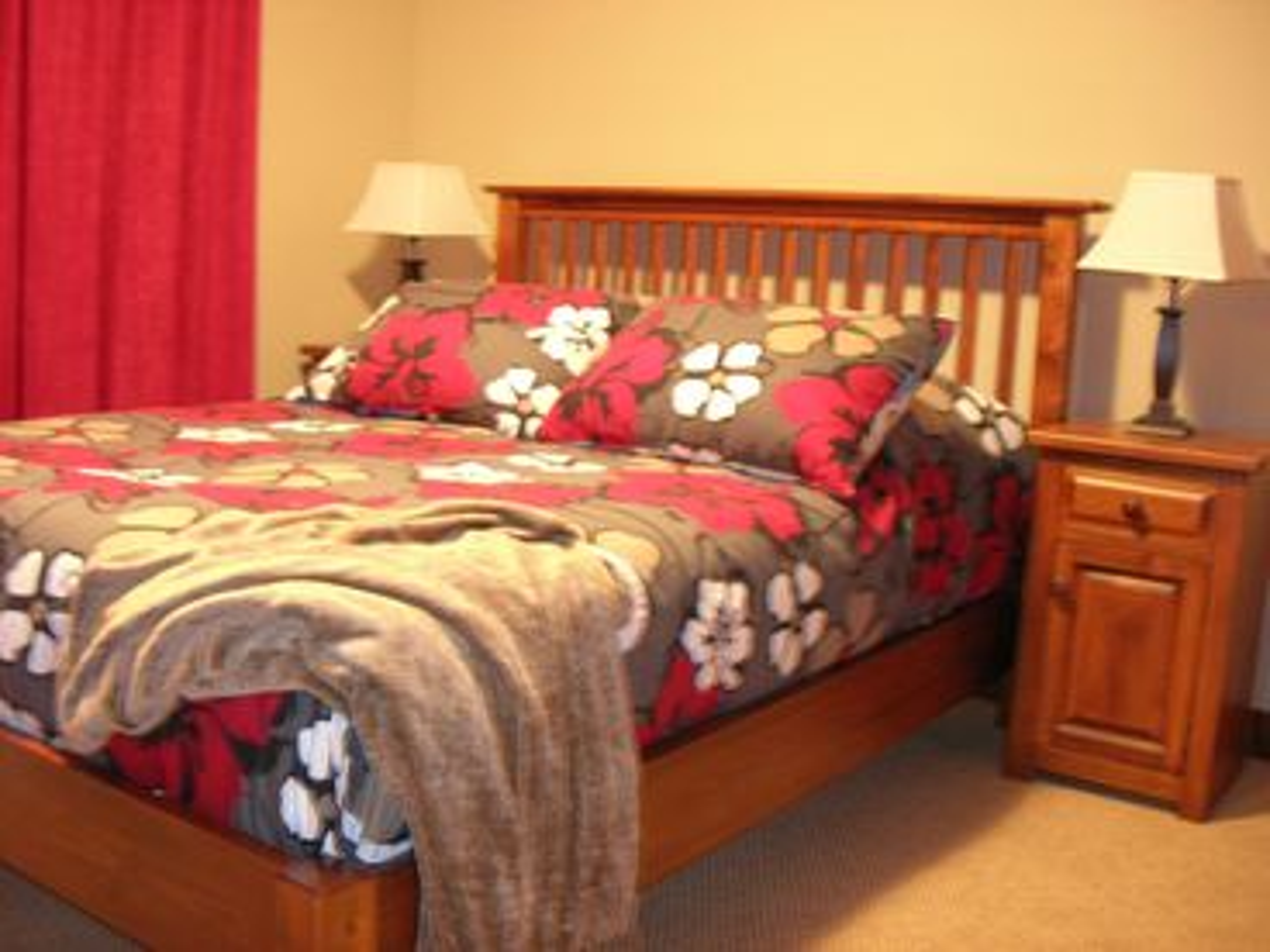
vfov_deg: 37.7
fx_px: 1394
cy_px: 476
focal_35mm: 38
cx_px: 635
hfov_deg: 49.0
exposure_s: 1/5.6
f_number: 2.8
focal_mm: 7.8
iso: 200
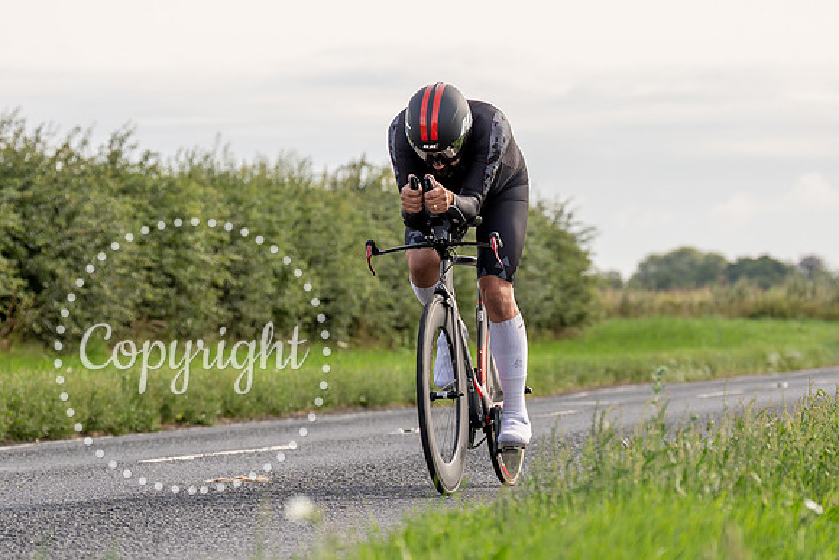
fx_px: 4593
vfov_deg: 7.0
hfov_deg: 10.4
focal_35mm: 197
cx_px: 426
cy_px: 298
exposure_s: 1/1000
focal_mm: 98
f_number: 4
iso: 160
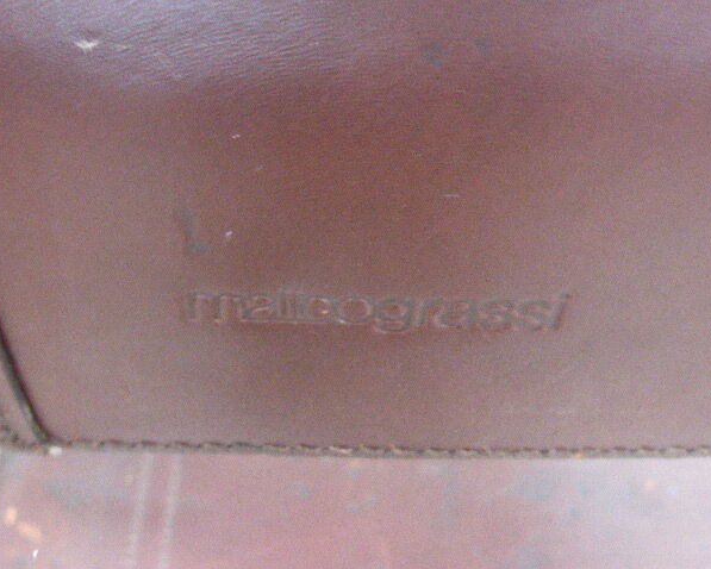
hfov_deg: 41.1
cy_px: 284
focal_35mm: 45
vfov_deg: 33.5
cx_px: 333
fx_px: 947
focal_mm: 7.4
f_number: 3.9
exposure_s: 1/8
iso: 1250
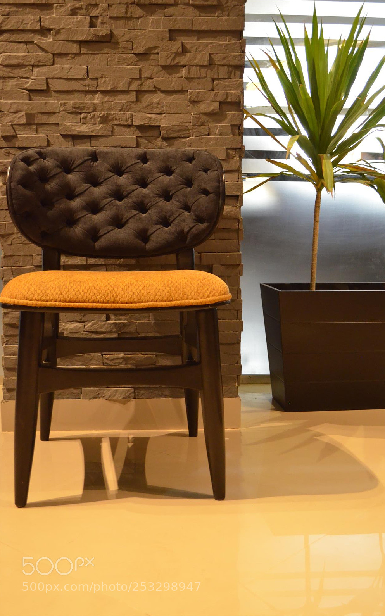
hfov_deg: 29.9
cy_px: 307
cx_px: 203
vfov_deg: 46.2
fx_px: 722
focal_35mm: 43
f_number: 4.5
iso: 2500
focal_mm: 28
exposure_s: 1/30
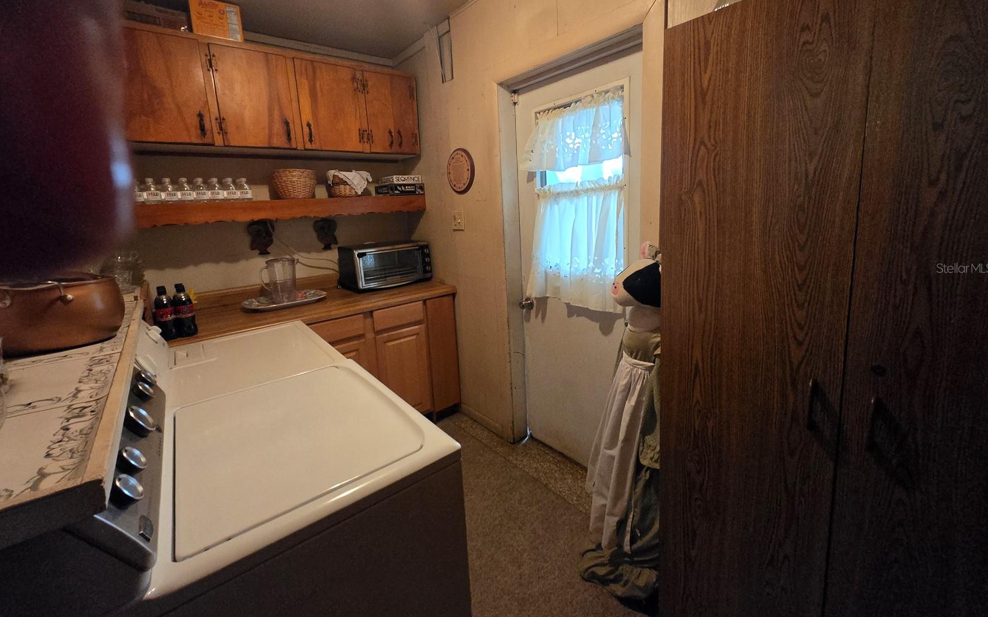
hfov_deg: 105.3
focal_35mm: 14
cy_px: 268
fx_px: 377
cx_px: 494
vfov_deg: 78.2
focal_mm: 1.7
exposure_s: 1/60
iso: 1000
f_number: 2.2
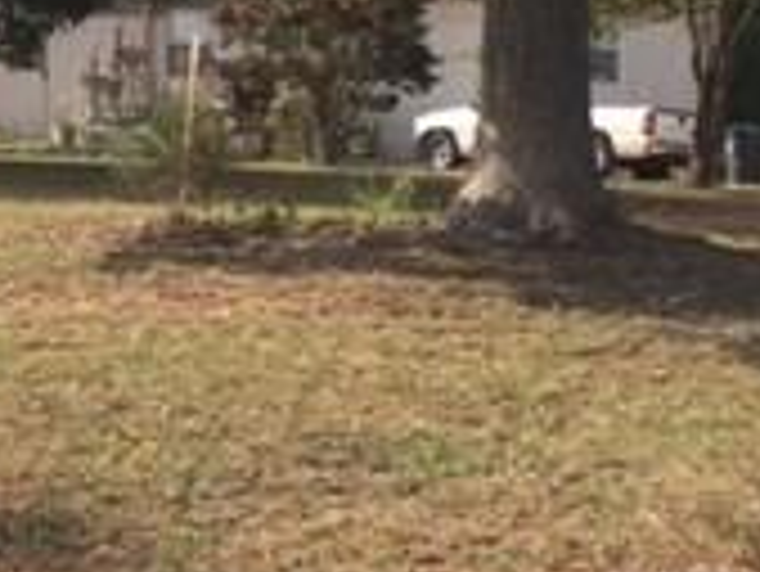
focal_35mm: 110
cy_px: 117
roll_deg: -2.0
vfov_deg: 13.4
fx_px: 2417
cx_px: 301
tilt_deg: +2.0
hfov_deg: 17.9
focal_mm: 4.15
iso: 32
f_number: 2.2
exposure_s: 1/791
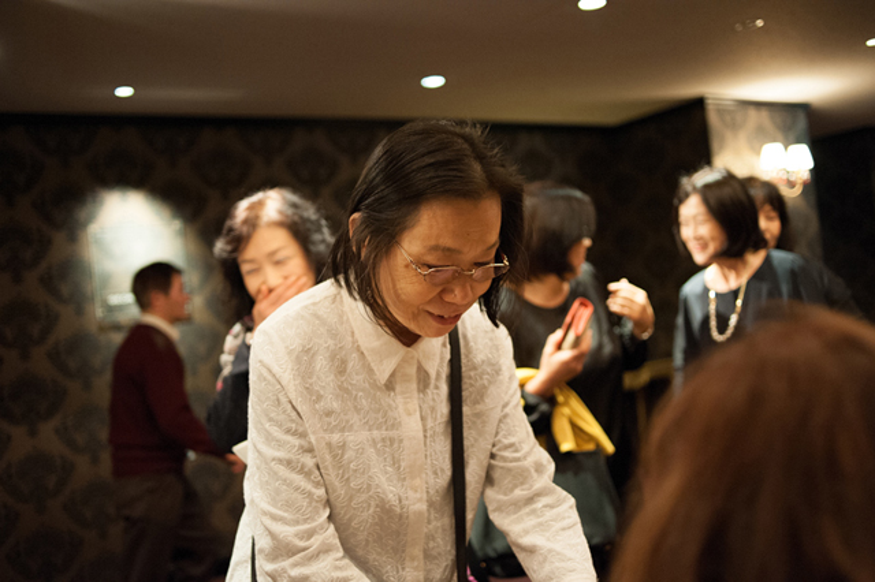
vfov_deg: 37.8
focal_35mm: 35
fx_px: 850
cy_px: 291
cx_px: 438
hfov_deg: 54.5
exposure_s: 1/100
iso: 3200
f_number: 2.8
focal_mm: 35
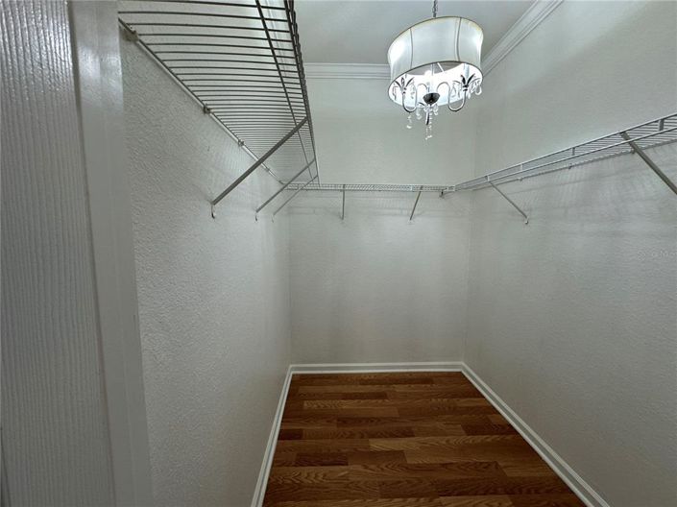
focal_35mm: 14
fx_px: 274
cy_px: 254
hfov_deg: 102.1
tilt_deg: -5.7
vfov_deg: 85.6
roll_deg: -0.1
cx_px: 338
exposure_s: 1/120
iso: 100
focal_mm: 2.22
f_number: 2.2
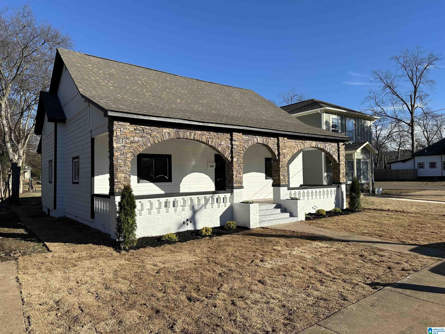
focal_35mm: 24
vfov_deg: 56.8
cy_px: 167
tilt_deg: +1.7
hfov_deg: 71.6
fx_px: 309
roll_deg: +1.0
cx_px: 222
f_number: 1.78
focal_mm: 6.86
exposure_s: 1/4545
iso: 80
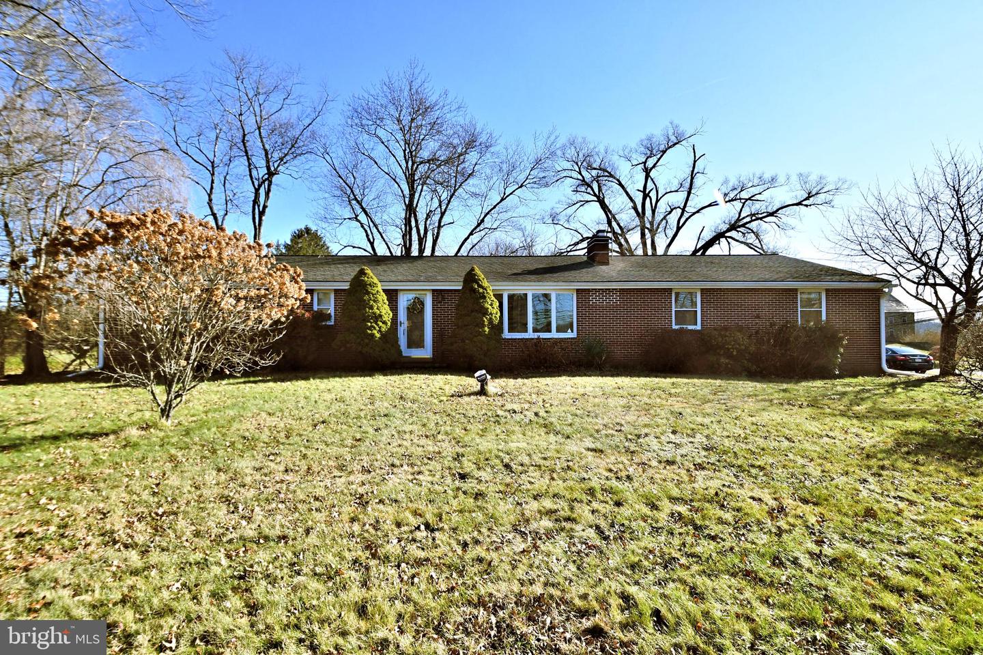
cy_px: 328
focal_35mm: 18
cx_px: 492
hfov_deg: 90.0
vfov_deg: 67.4
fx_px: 491
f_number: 7.1
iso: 1000
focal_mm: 12
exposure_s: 1/2000
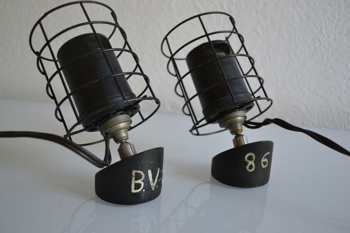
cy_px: 116
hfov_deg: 57.2
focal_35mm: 33
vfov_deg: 40.0
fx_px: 321
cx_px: 175
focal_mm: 22
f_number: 4
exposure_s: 1/25
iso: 400
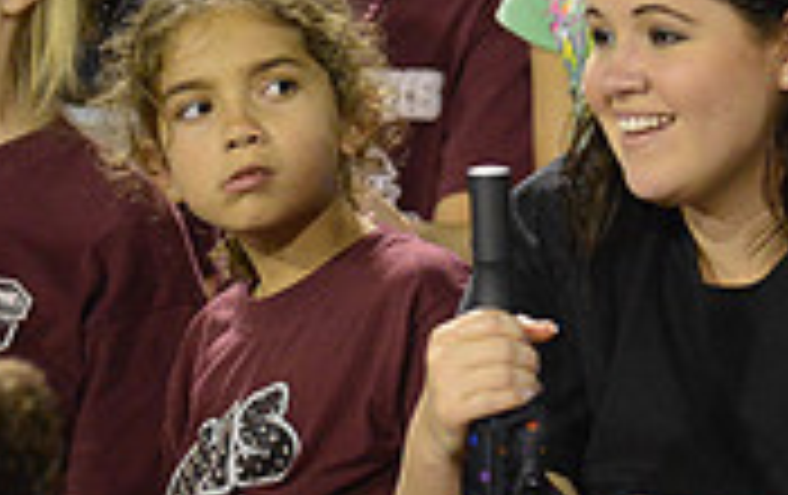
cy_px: 207
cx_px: 558
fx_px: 28996
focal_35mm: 1348
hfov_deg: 1.6
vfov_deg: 1.0
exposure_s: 1/200
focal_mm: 400
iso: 6400
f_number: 2.8
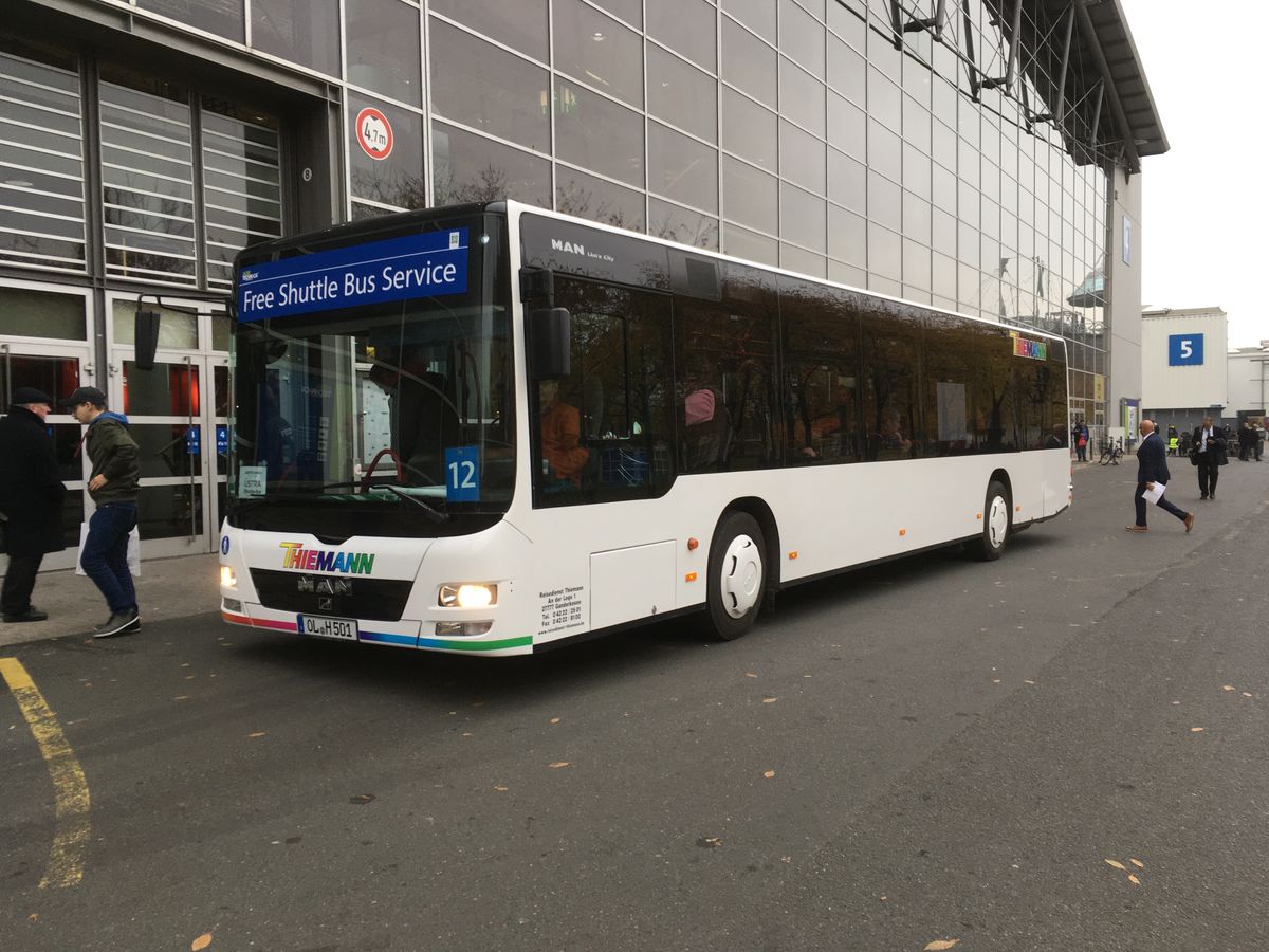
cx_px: 634
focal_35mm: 29
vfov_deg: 48.2
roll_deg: +0.6
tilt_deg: -3.5
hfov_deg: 61.7
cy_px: 476
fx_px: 1063
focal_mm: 4.15
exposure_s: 1/100
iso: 32
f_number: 2.2
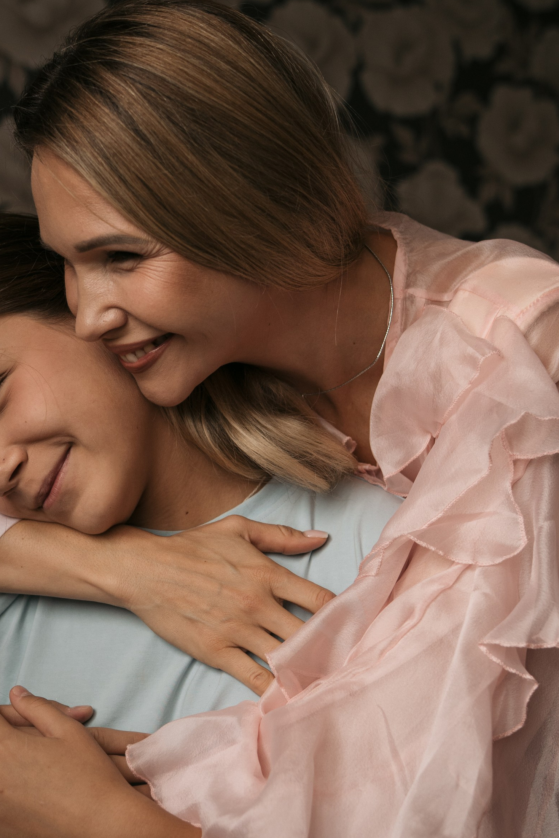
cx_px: 175
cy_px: 531
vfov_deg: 32.7
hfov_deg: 22.2
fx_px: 1420
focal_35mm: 61
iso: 640
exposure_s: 1/250
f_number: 2.8
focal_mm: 35
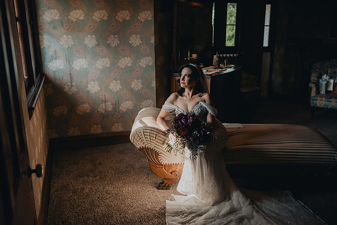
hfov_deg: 55.8
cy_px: 112
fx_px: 318
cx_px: 168
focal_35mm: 34
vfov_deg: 38.9
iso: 1250
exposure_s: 1/2000
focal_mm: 34
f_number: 2.8
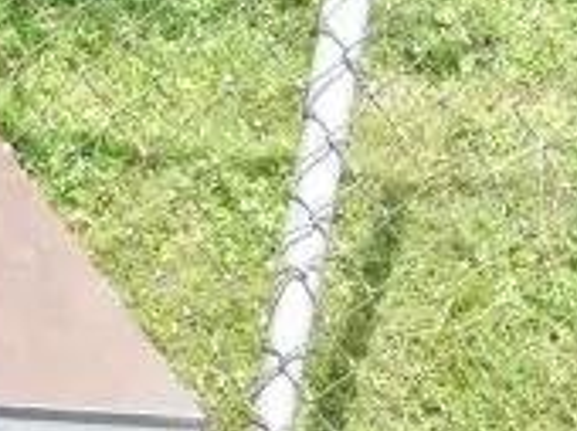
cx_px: -428
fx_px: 1810
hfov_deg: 15.7
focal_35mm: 109
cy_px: 674
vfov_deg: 12.8
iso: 6400
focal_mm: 21
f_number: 18
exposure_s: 1/1250
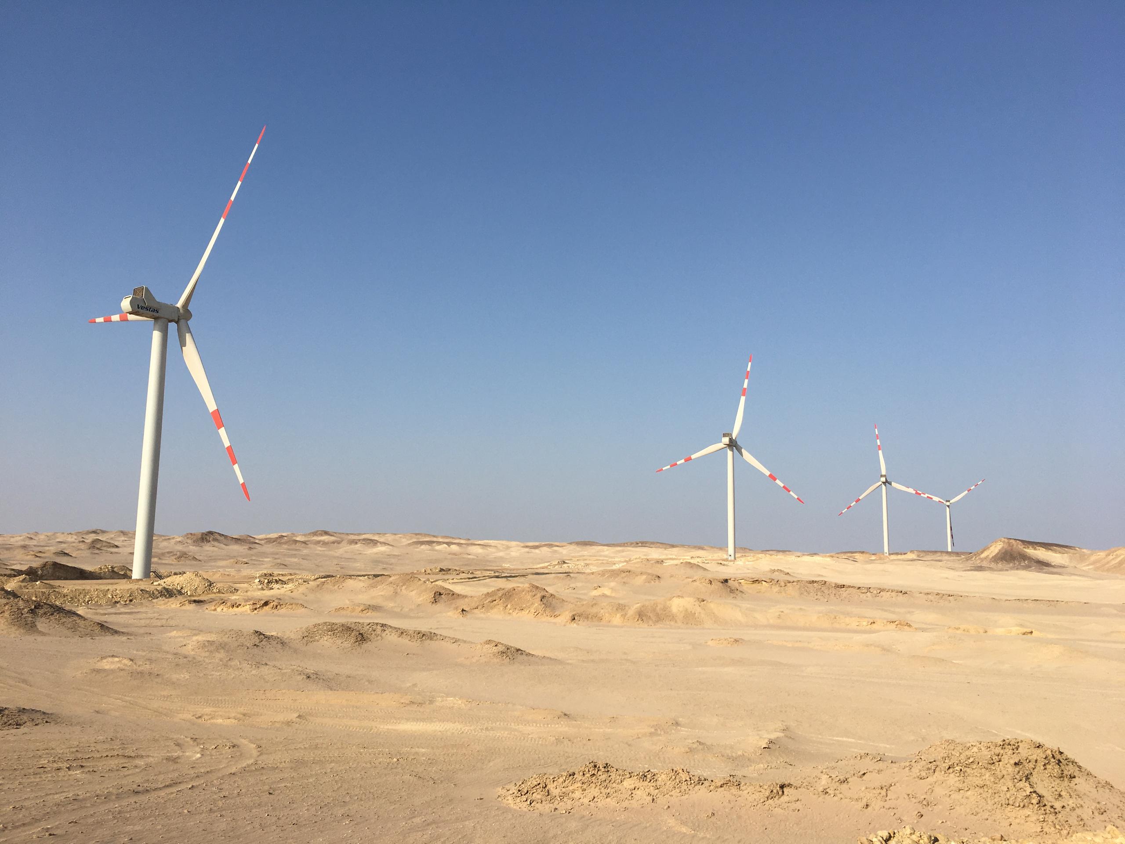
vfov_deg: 48.2
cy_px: 422
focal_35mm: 29
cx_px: 562
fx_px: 942
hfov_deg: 61.7
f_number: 2.2
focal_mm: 4.15
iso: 25
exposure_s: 1/2564
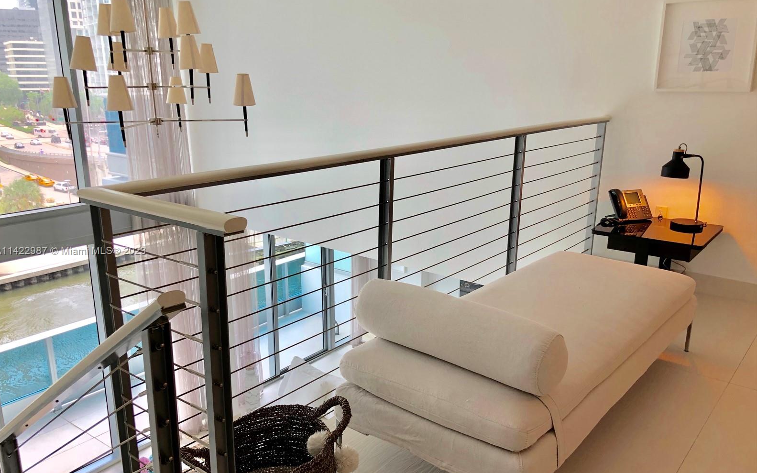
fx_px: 619
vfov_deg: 41.8
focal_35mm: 30
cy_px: 252
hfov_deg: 62.9
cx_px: 375
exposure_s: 1/120
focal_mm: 4
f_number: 1.8
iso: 32
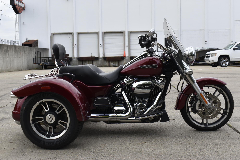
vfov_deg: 35.5
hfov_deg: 51.3
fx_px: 250
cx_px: 120
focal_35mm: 38
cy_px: 80
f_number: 8
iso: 400
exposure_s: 1/250
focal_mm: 25
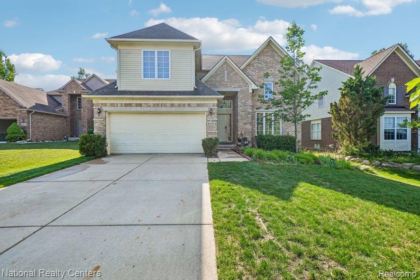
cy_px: 140
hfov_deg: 100.4
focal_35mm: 15
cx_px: 210
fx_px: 175
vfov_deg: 77.3
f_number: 8
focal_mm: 10
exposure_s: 1/125
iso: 100
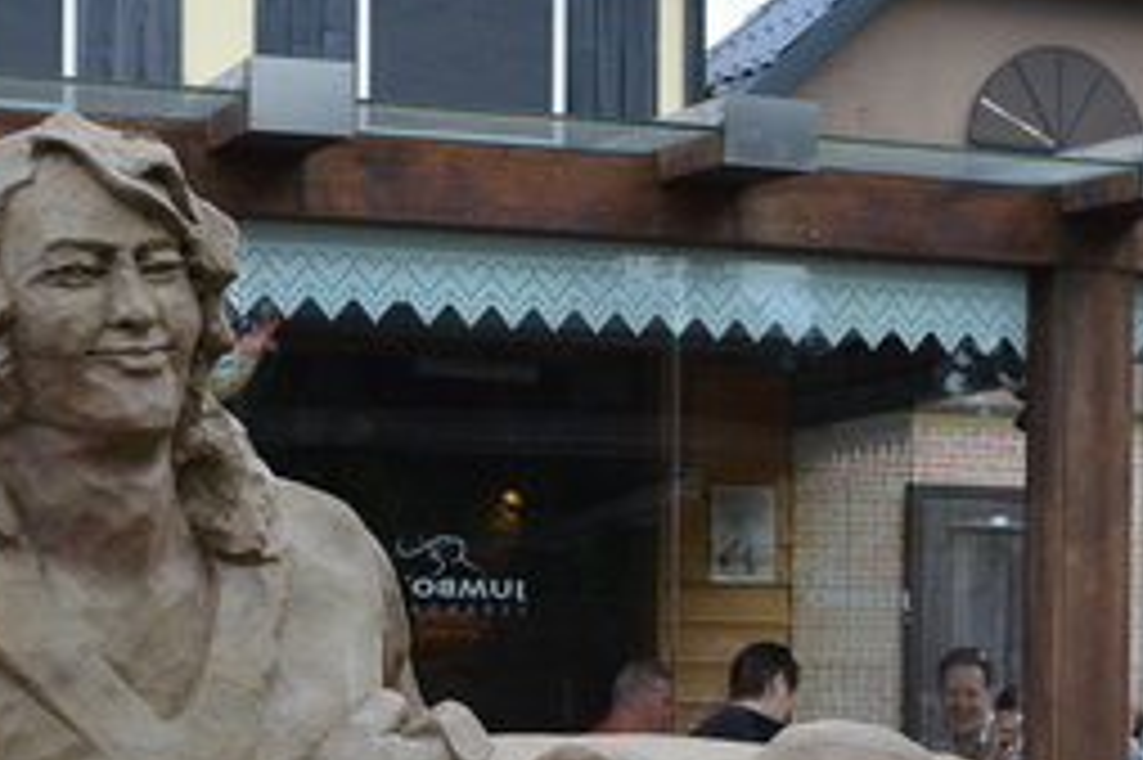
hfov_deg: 23.9
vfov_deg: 15.7
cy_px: 796
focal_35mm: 85
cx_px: 652
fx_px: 2697
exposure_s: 1/125
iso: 110
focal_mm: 18
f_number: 8
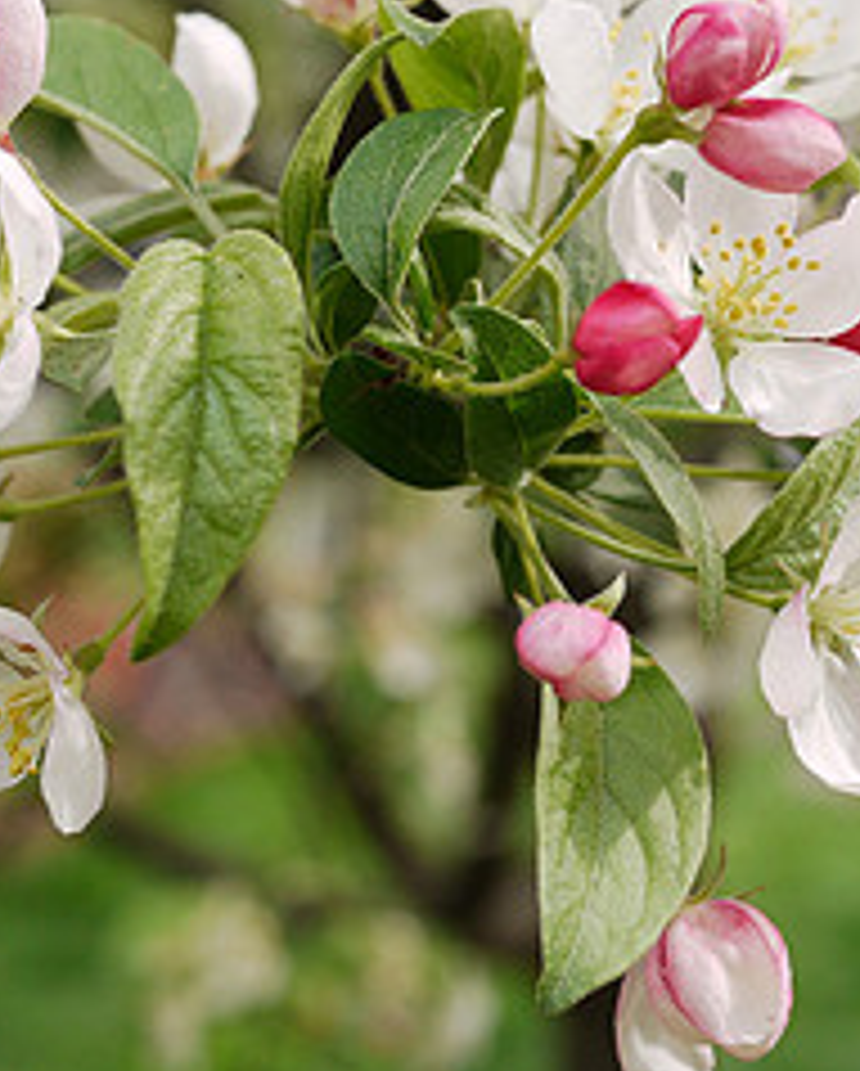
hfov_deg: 16.2
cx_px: 558
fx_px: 3017
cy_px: 421
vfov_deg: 20.1
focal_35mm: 95
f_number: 4
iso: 100
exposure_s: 1/200
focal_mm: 20
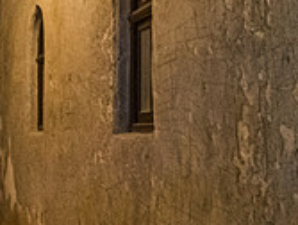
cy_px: 96
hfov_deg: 19.6
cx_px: -112
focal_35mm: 90
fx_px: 776
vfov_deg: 16.5
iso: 6400
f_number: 3.5
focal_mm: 18
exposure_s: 1/6
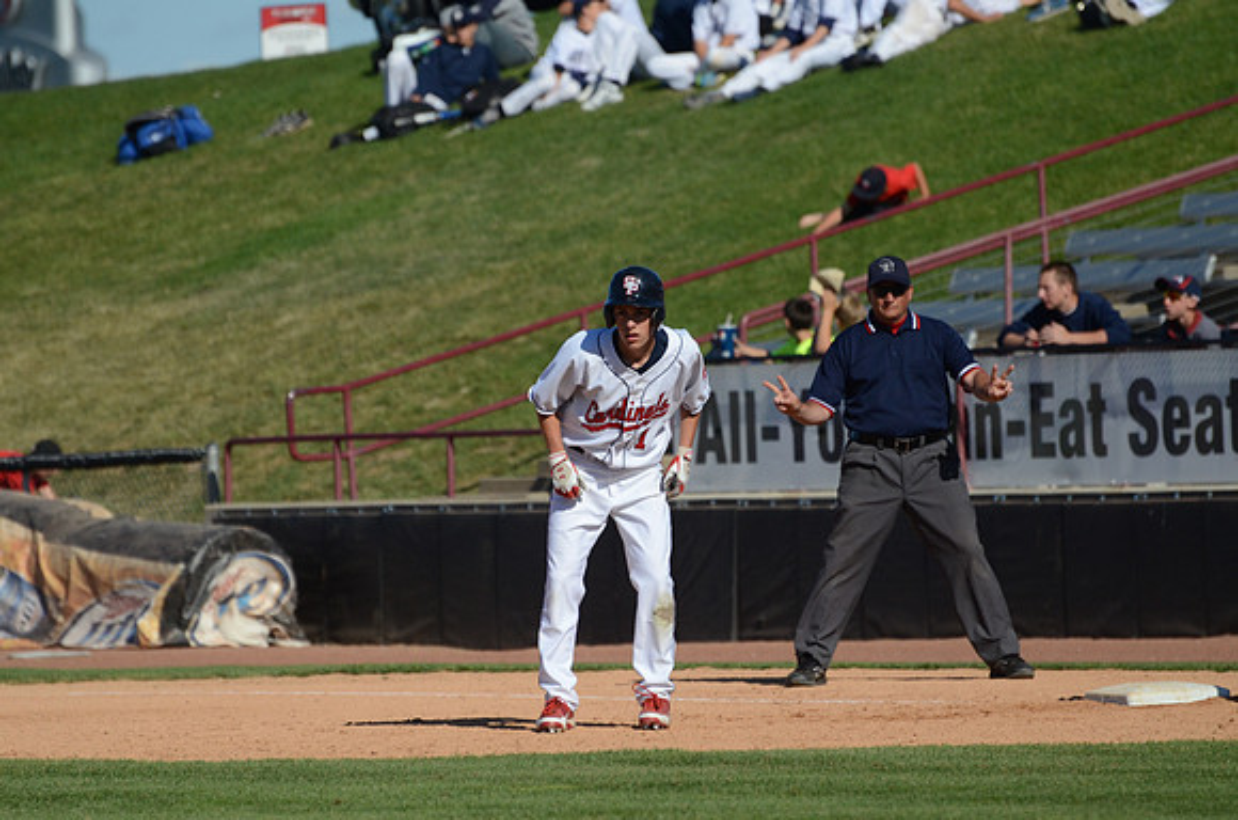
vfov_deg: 3.5
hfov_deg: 5.3
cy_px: 410
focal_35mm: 390
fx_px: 13382
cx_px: 619
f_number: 5.6
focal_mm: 260
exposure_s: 1/8000
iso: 800
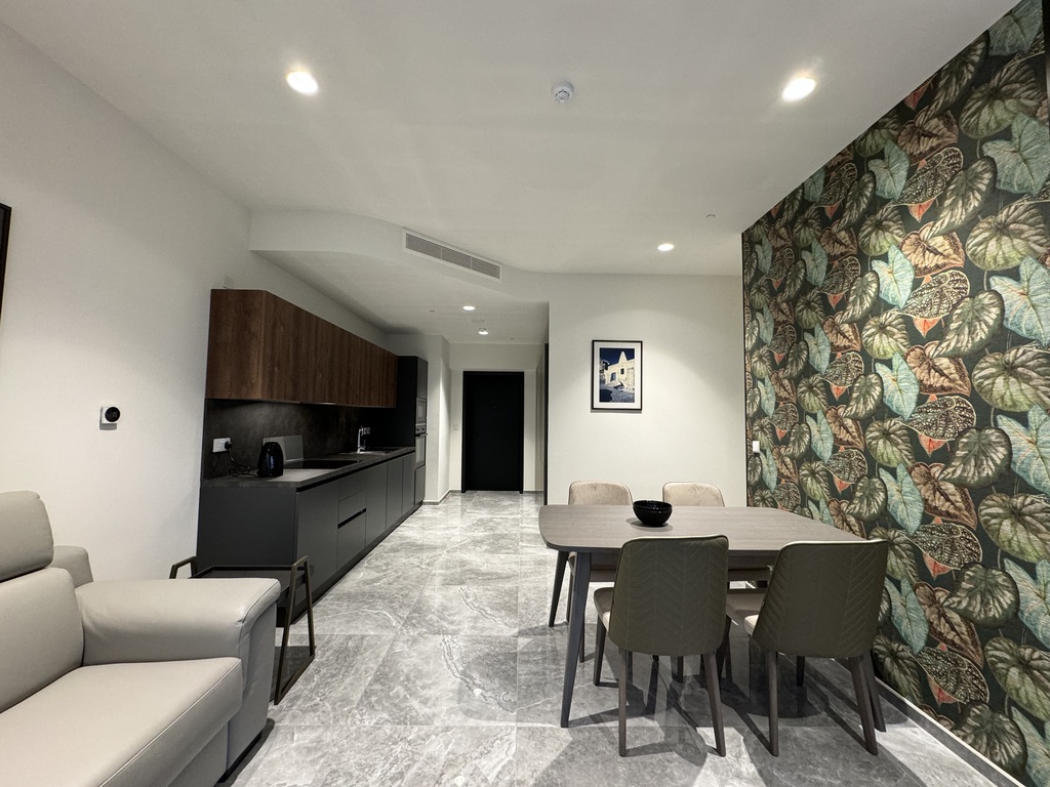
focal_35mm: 14
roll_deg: -0.9
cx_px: 525
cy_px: 394
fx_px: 425
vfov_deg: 85.7
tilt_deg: +3.6
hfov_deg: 102.1
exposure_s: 1/50
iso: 200
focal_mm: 2.22
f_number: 2.2
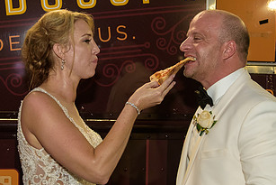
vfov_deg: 20.0
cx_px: 110
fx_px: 522
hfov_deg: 29.6
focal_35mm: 68
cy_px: 89
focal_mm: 36
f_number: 3.2
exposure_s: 1/125
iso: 1600
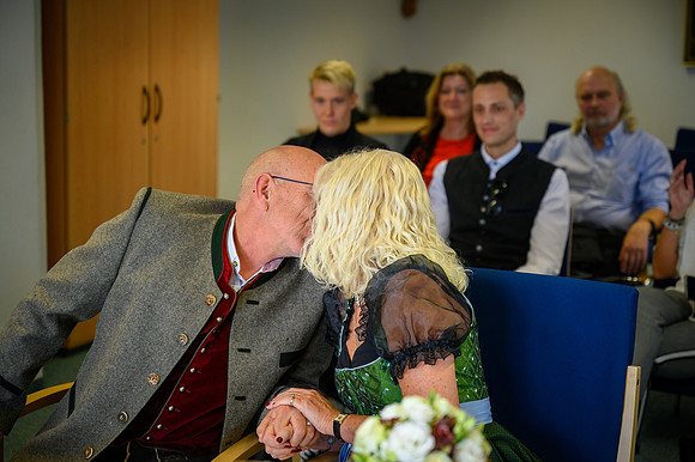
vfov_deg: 19.4
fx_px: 1351
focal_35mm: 70
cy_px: 231
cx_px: 348
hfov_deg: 28.9
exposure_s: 1/320
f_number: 3.2
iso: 500
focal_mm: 70
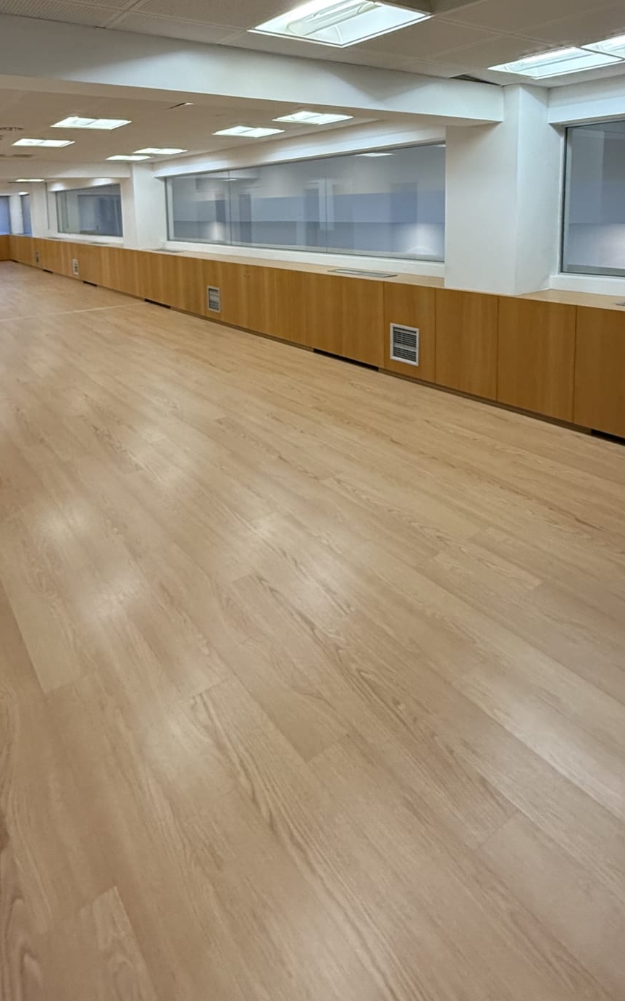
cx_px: 262
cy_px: 280
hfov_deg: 54.8
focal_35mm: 22
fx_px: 600
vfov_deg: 75.2
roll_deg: +0.3
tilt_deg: -7.7
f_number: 2.2
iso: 160
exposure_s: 1/100
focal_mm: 2.22
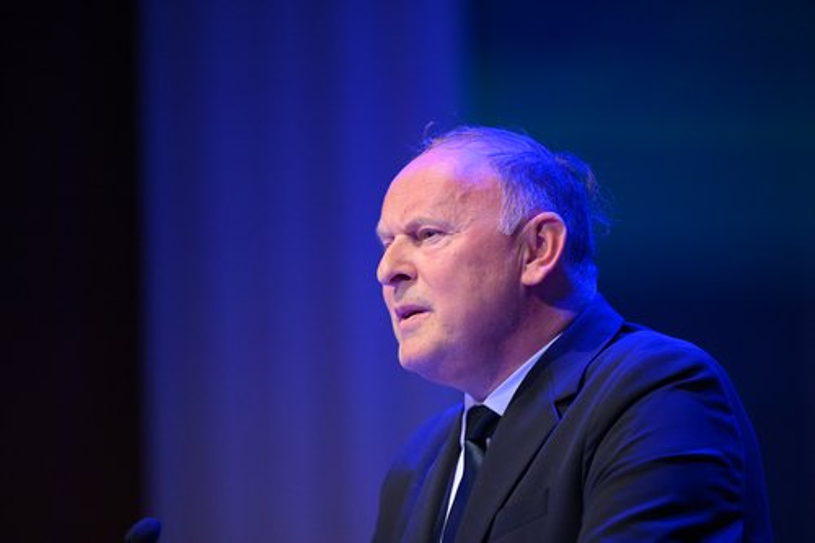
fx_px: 4526
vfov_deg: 6.9
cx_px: 408
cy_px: 272
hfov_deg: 10.3
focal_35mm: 200
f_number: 2.8
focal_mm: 200
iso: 3200
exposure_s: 1/800
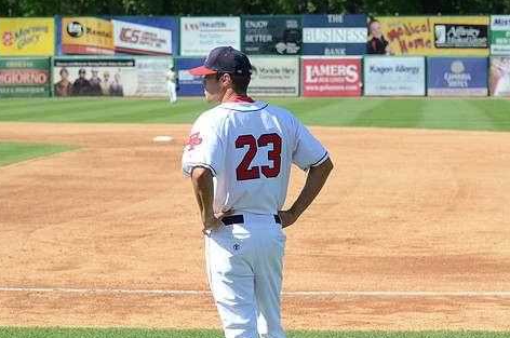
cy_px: 170
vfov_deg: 10.6
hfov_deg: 15.9
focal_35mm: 129
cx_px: 271
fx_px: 1824
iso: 1600
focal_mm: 70
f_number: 4.5
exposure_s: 1/8000
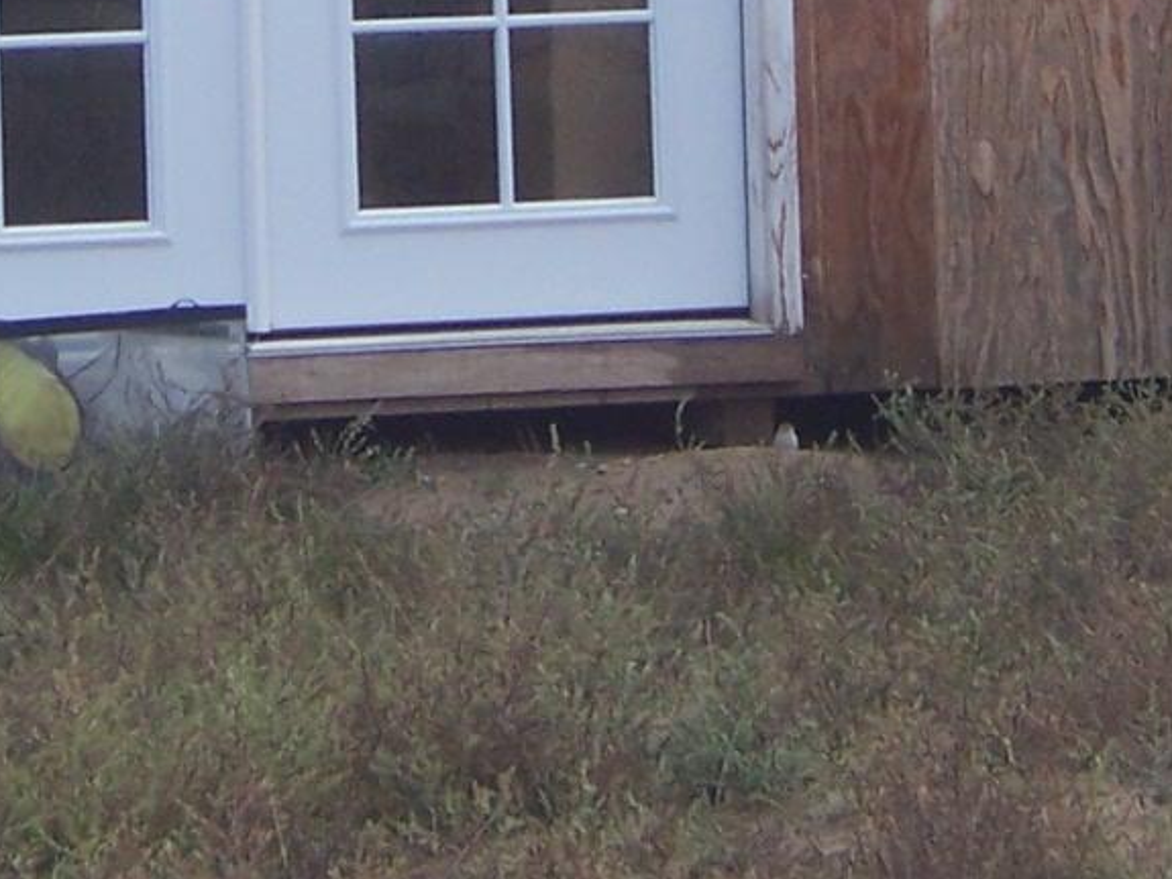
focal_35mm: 235
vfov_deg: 6.2
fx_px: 7955
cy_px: -653
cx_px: 444
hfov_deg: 8.4
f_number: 4
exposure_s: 1/250
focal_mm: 11
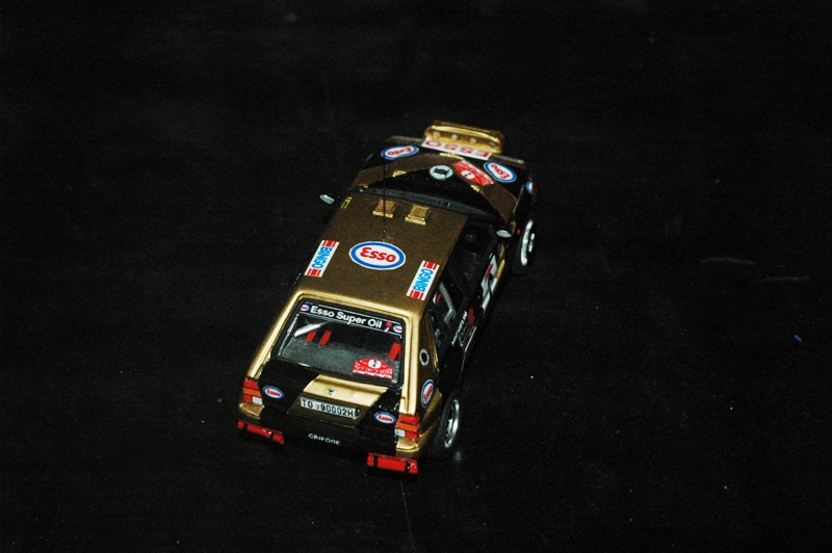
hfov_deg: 19.5
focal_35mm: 105
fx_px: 2425
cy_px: 276
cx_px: 416
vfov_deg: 13.0
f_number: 10
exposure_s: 1/125
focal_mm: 70
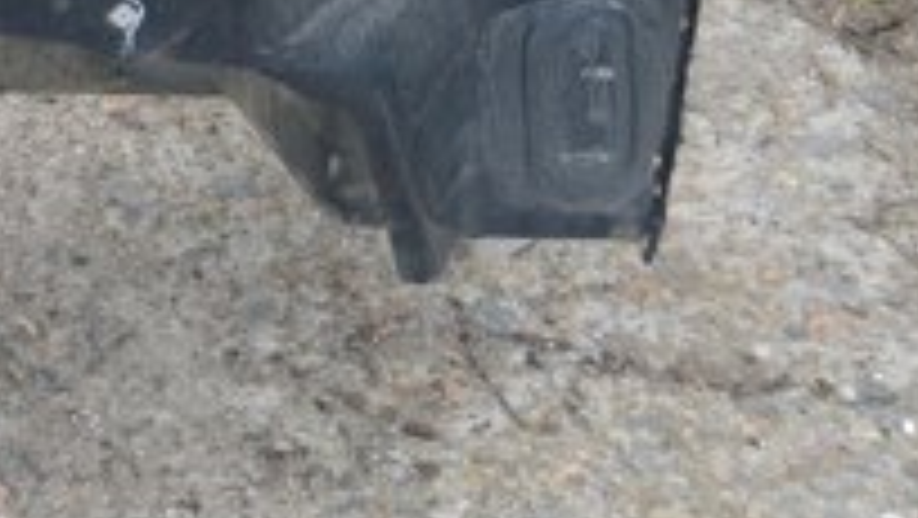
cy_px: -286
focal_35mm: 128
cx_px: -256
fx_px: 3117
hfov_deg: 15.9
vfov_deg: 9.2
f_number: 5.6
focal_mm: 26
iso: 160
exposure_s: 1/125
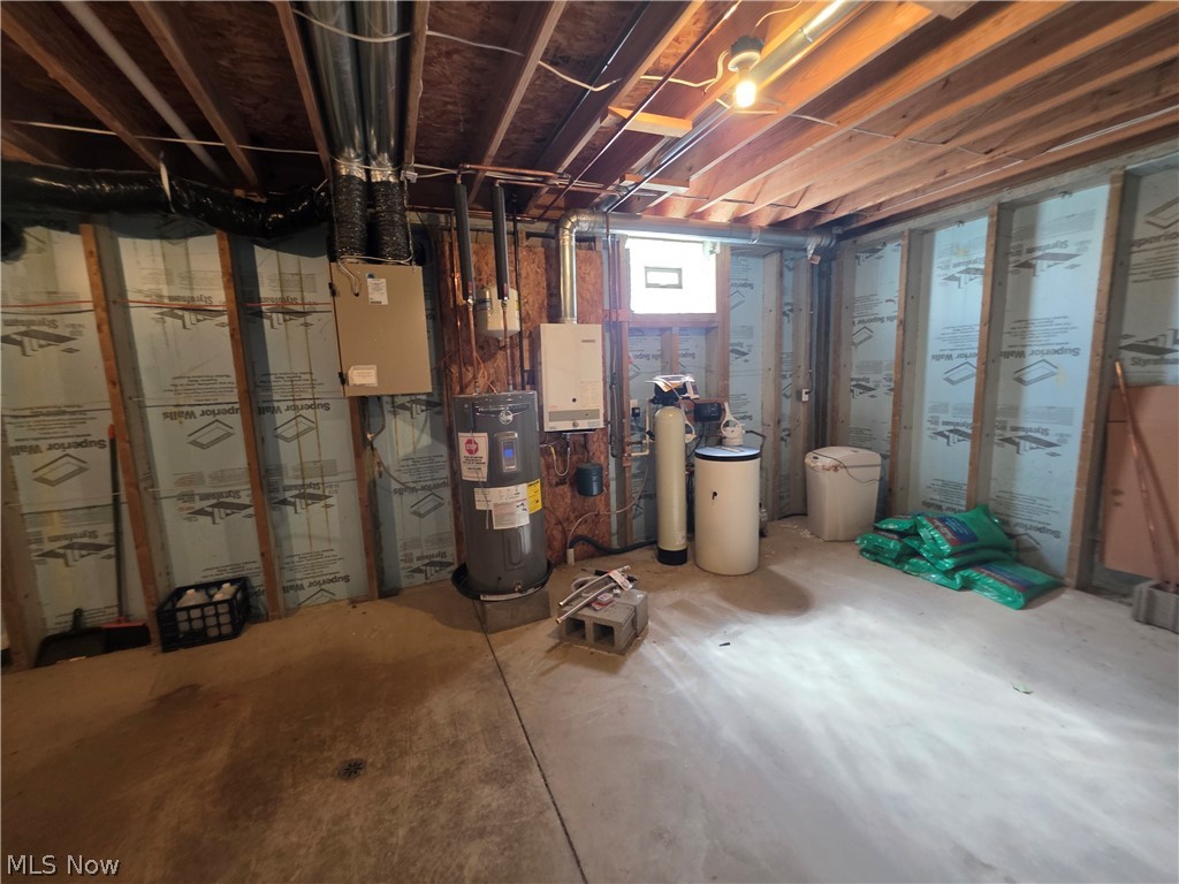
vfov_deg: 89.9
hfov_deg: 106.2
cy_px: 442
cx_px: 590
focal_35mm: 13
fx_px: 443
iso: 200
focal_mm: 2.2
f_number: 1.9
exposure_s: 1/60
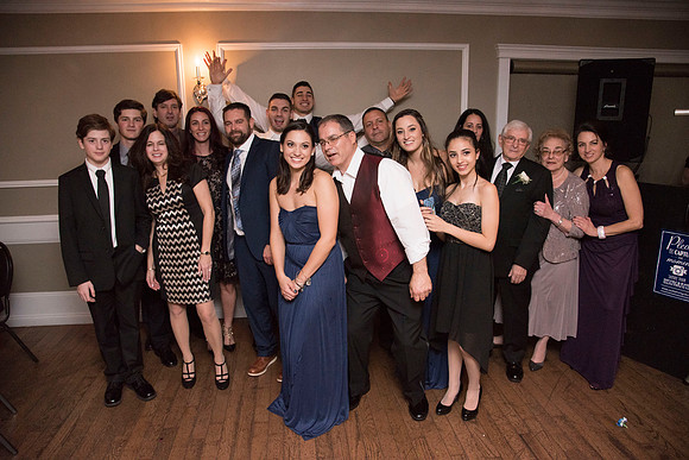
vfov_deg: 53.2
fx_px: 459
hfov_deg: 73.7
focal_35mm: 24
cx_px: 344
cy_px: 230
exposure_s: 1/200
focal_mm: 24
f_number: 5
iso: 2000
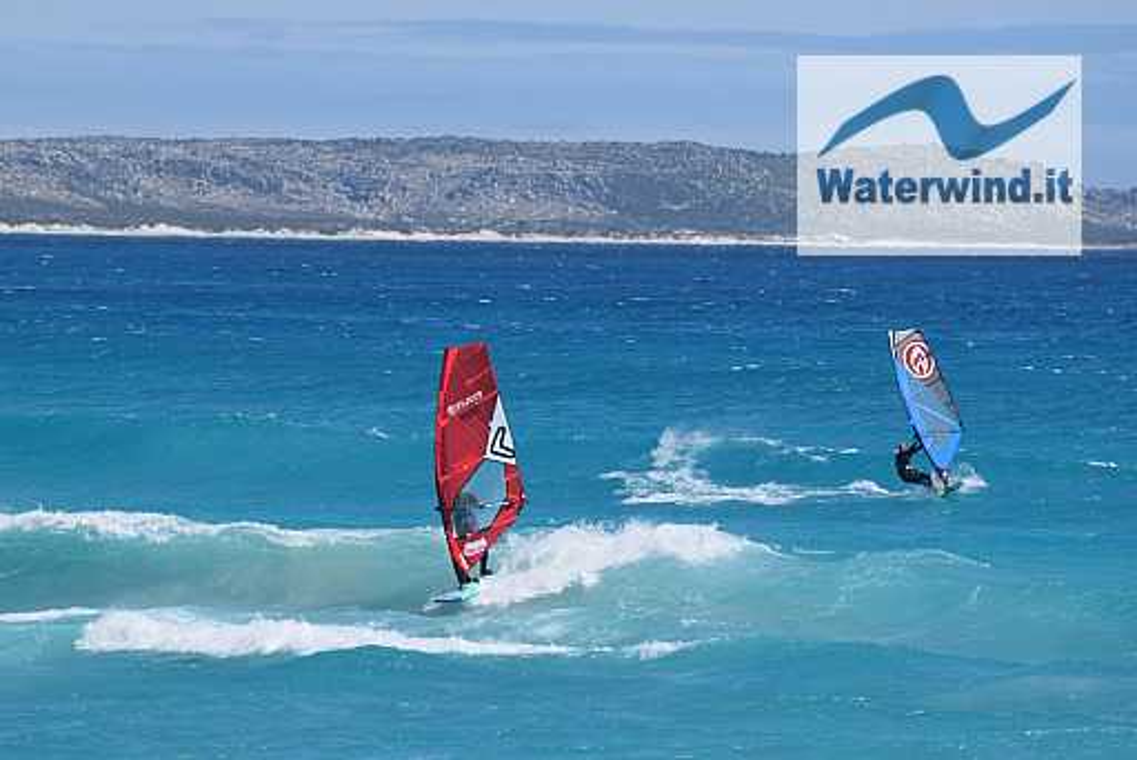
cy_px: 380
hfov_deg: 4.6
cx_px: 568
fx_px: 14220
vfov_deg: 3.1
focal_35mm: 450
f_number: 8
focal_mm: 300
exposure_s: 1/1000
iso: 200
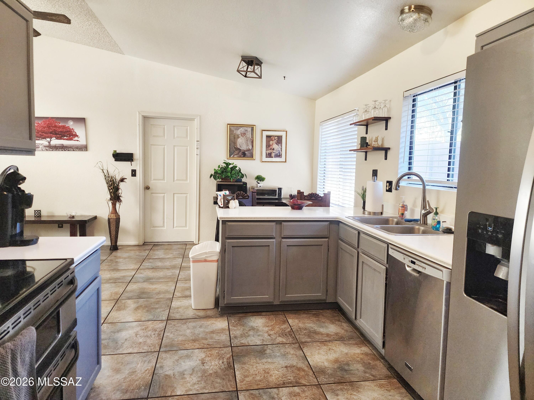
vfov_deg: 58.9
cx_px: 267
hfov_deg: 73.9
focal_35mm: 23
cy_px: 200
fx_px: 355
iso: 250
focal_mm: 6.4
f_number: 1.8
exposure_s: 1/120
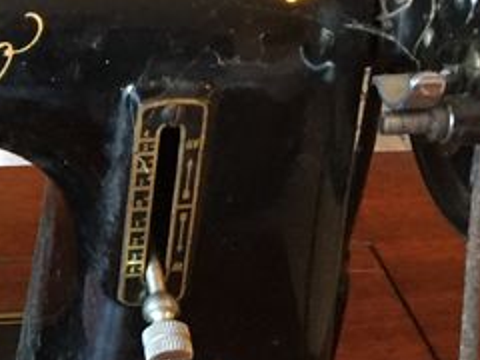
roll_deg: -0.8
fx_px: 1678
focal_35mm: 121
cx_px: -120
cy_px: 360
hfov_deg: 15.6
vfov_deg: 12.1
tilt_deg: -37.9
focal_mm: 4.15
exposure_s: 1/33
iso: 250
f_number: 2.2
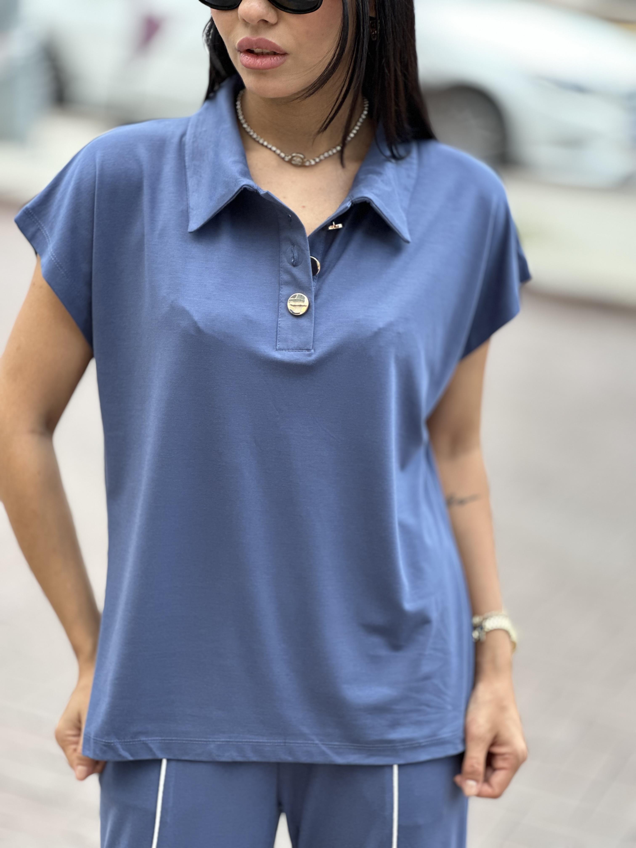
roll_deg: -0.5
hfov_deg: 19.1
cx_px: 318
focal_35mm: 77
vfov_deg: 25.3
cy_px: 424
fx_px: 1886
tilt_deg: -13.9
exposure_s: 1/121
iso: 32
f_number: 2.8
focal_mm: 9
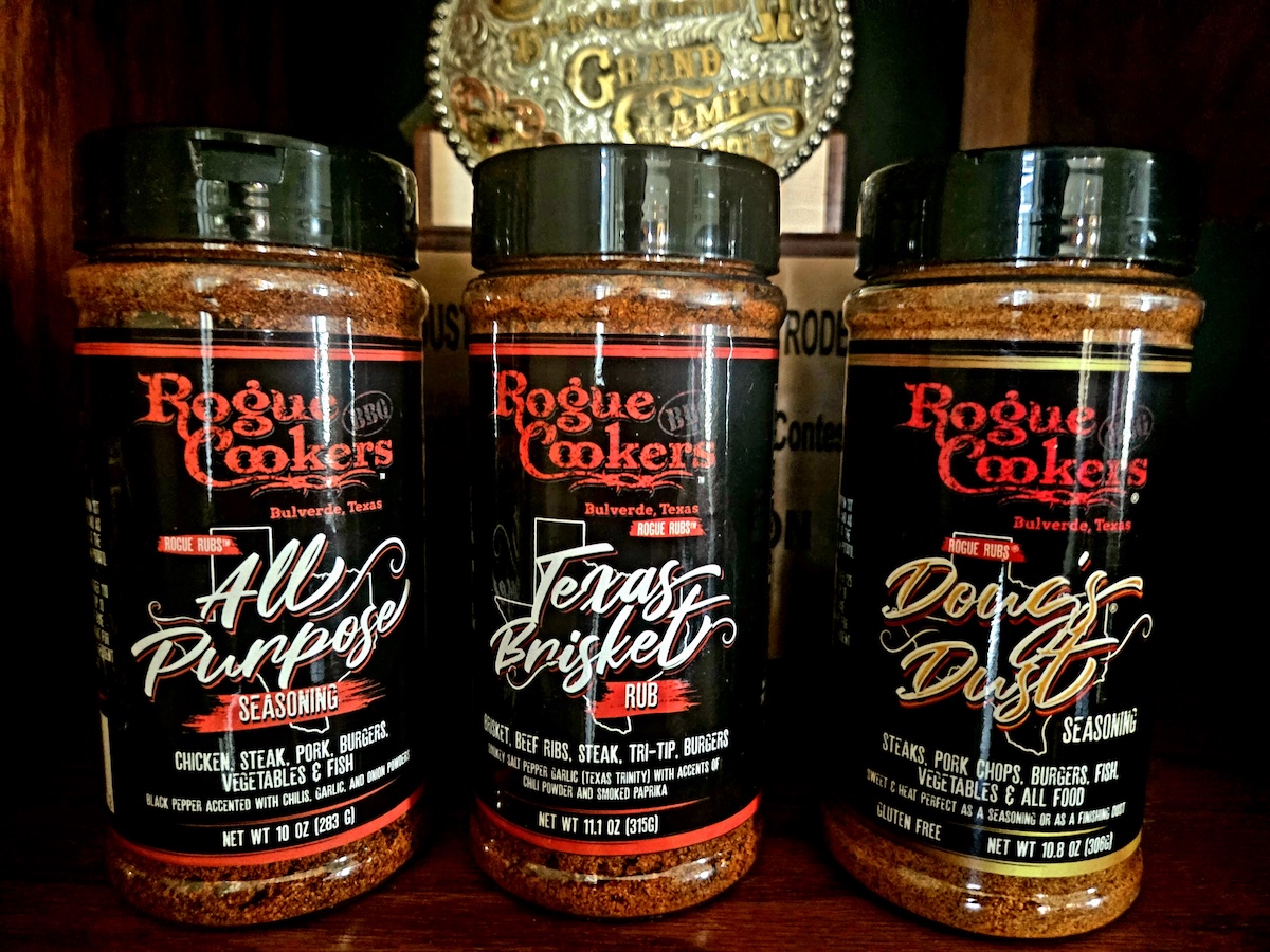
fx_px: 844
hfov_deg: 73.9
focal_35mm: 23
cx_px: 635
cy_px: 476
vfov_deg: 58.9
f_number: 1.8
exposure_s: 1/15
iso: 2500
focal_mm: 5.4
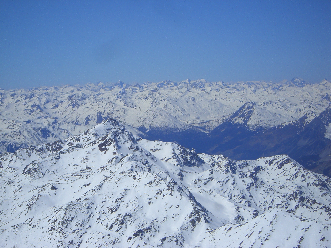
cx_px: 166
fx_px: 1090
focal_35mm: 114
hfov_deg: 17.3
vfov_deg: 13.0
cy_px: 124
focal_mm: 18.6
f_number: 8.3
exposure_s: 1/1000
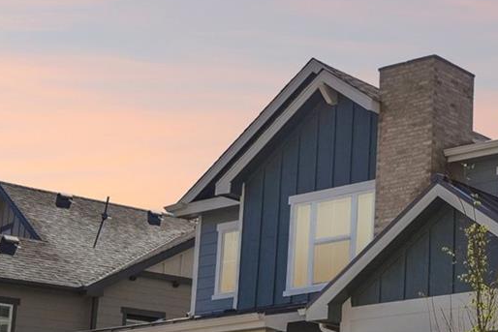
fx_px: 1162
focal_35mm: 84
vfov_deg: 16.1
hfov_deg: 21.5
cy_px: 285
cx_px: 677
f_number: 8
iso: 800
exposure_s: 1/2000
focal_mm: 18
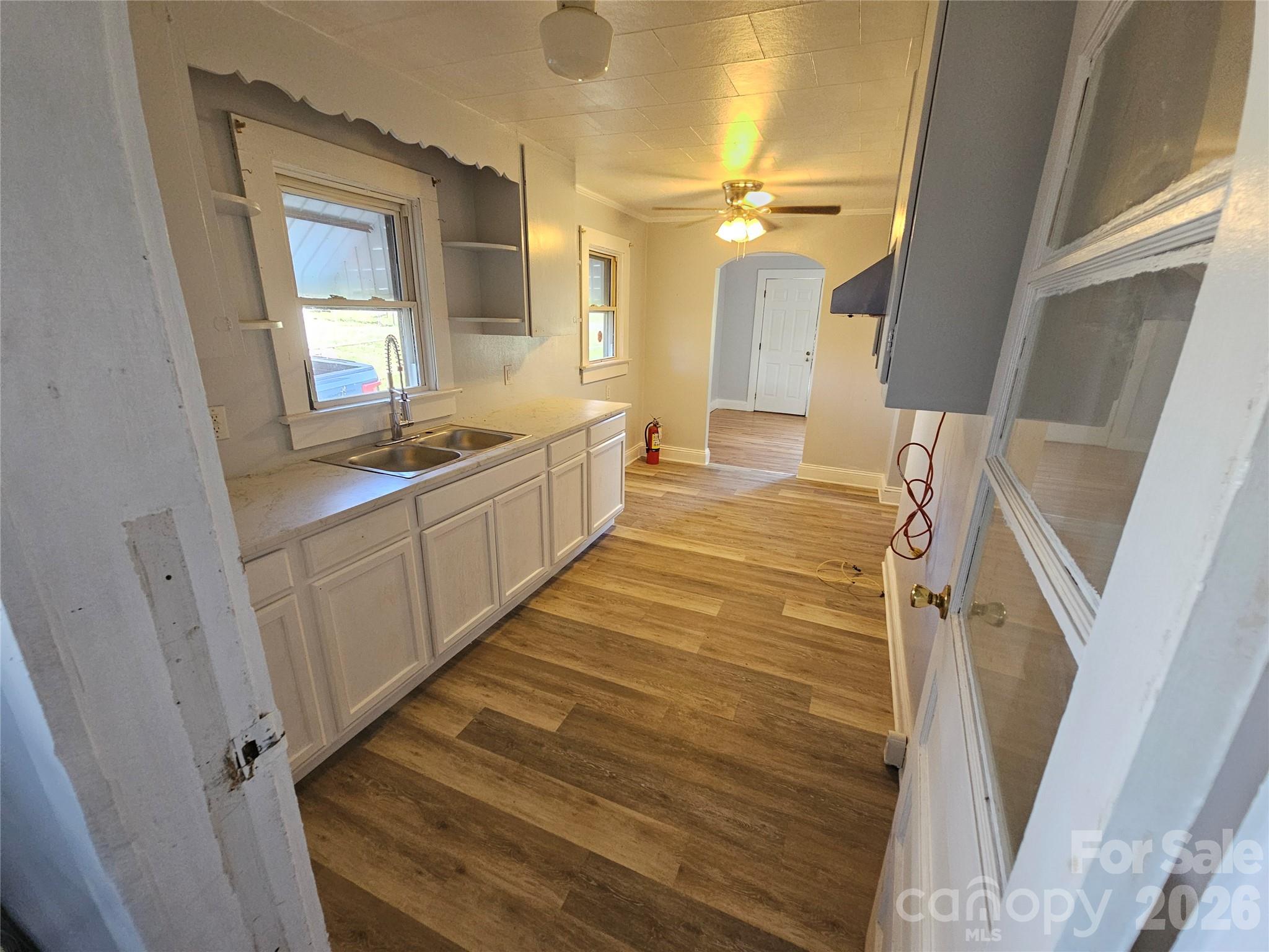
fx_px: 477
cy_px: 476
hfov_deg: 106.2
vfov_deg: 89.9
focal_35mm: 13
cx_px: 634
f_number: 2.2
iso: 320
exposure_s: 1/60
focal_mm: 2.2
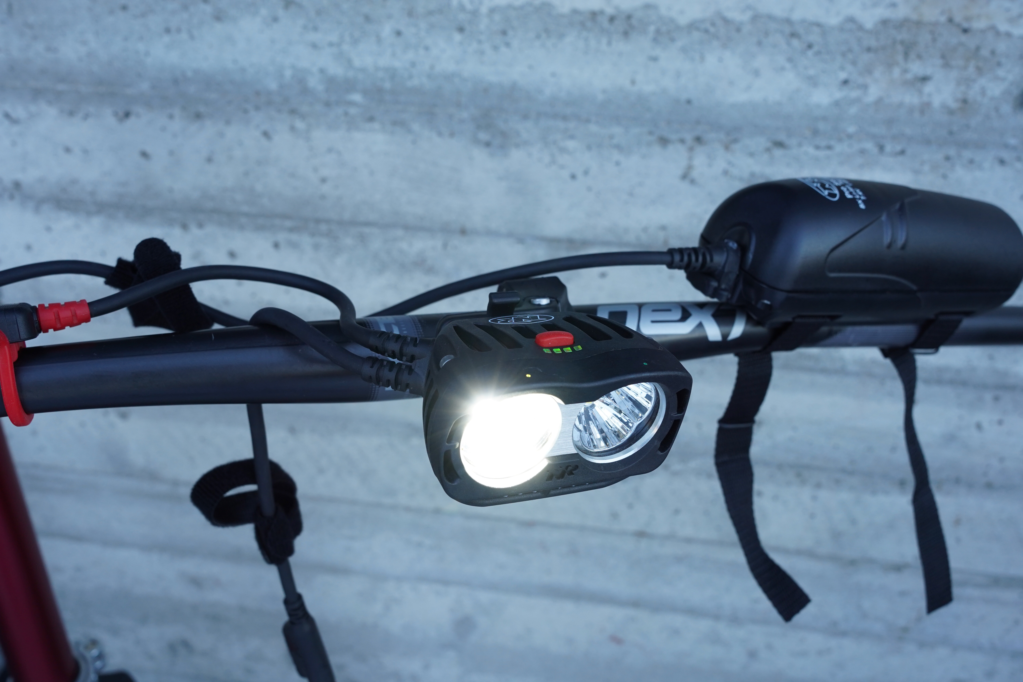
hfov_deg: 54.4
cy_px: 341
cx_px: 512
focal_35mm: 35
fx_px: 995
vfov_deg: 37.9
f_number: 9
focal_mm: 35
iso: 800
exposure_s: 1/100
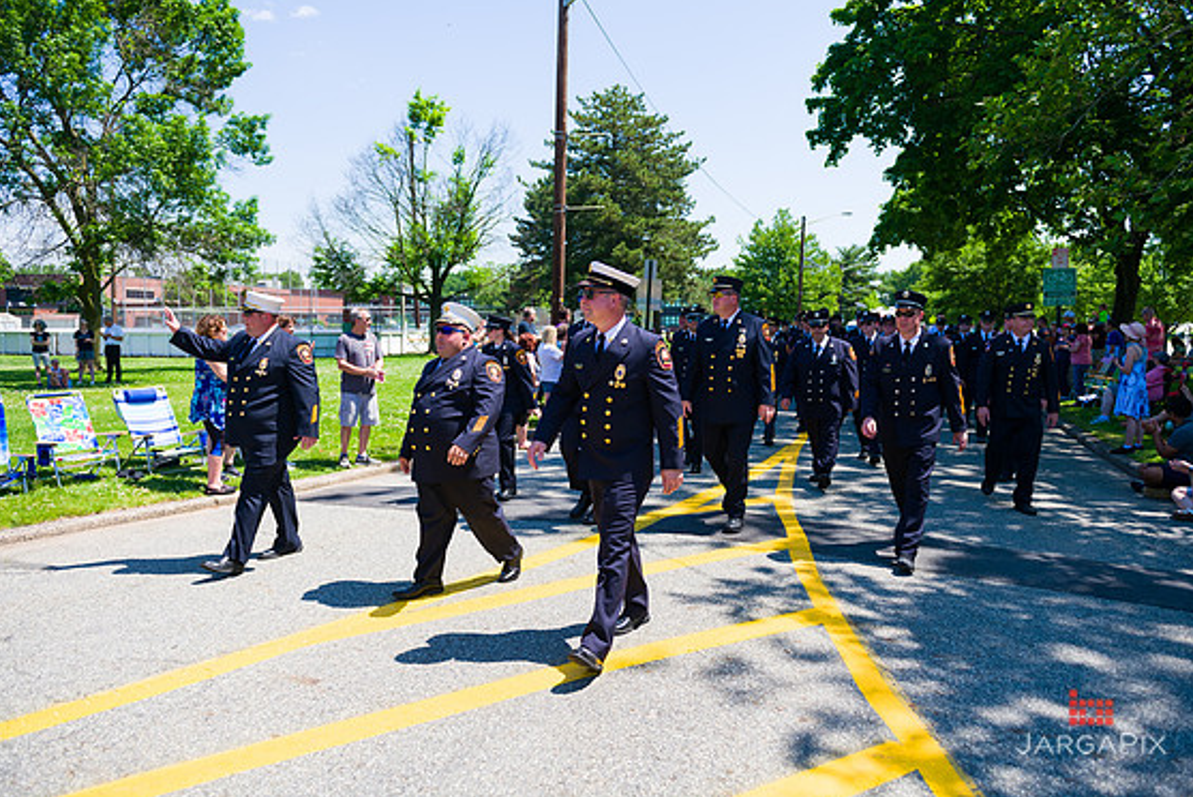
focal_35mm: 25
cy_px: 387
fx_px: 829
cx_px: 600
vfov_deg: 51.3
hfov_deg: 71.5
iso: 200
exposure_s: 1/1250
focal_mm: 24
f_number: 5
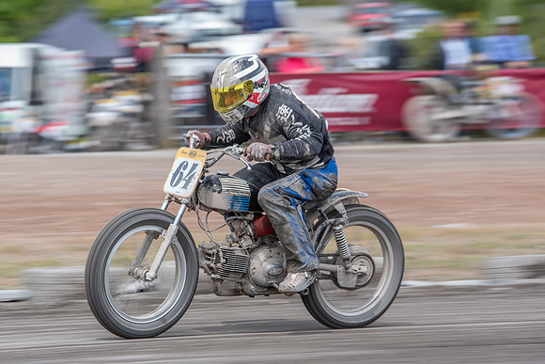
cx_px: 196
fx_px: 3944
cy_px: 211
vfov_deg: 5.3
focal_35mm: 260
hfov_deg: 7.9
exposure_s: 1/200
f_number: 8
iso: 200
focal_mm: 200
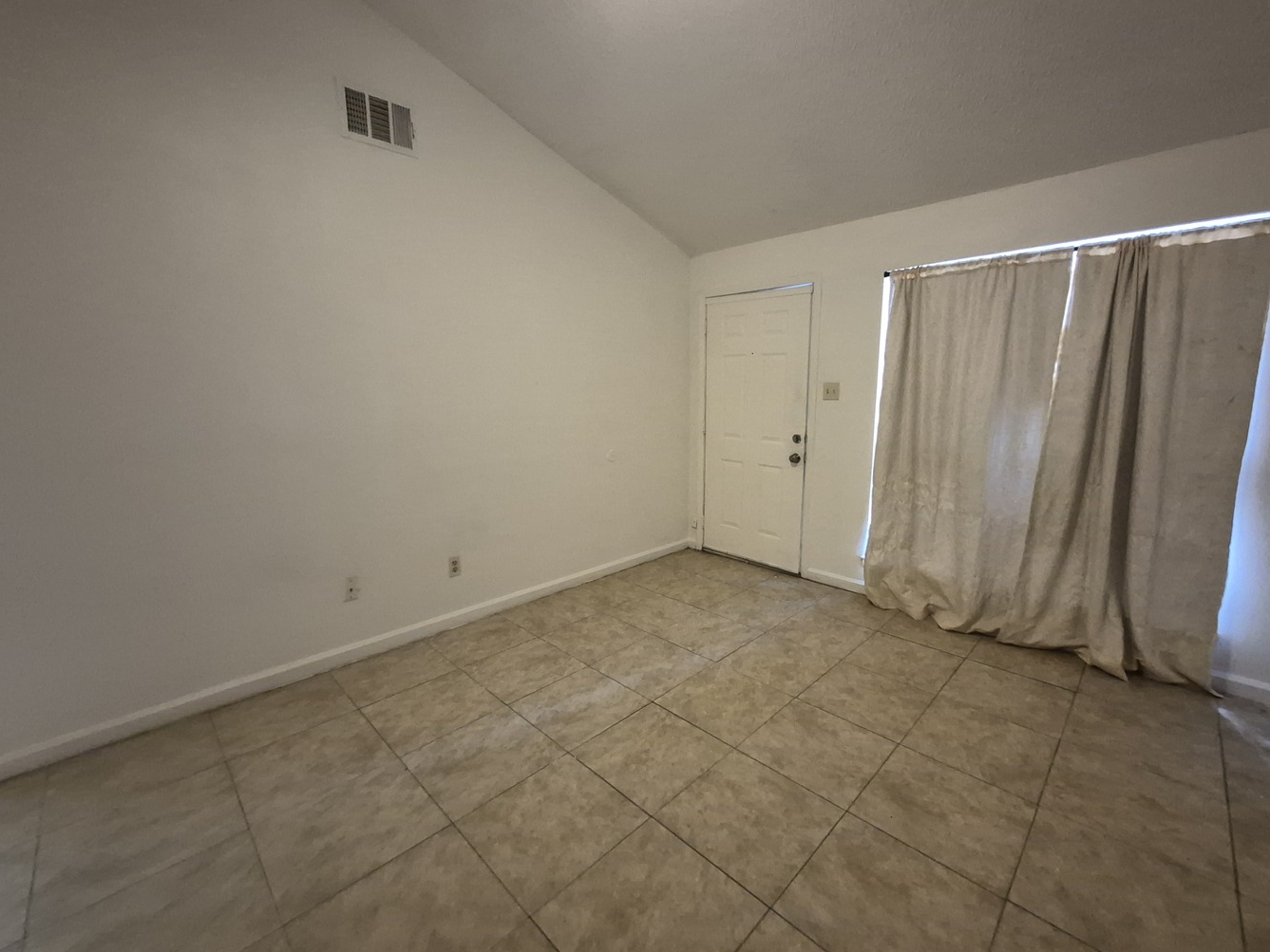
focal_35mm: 14
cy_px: 458
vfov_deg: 85.6
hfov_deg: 101.9
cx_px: 678
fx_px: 514
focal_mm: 1.74
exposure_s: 1/60
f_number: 2.2
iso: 1250
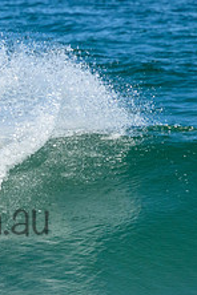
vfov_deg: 0.9
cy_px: 166
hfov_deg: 0.6
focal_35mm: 2409
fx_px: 19772
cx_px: -108
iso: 1250
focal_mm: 800
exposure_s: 1/2000
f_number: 11
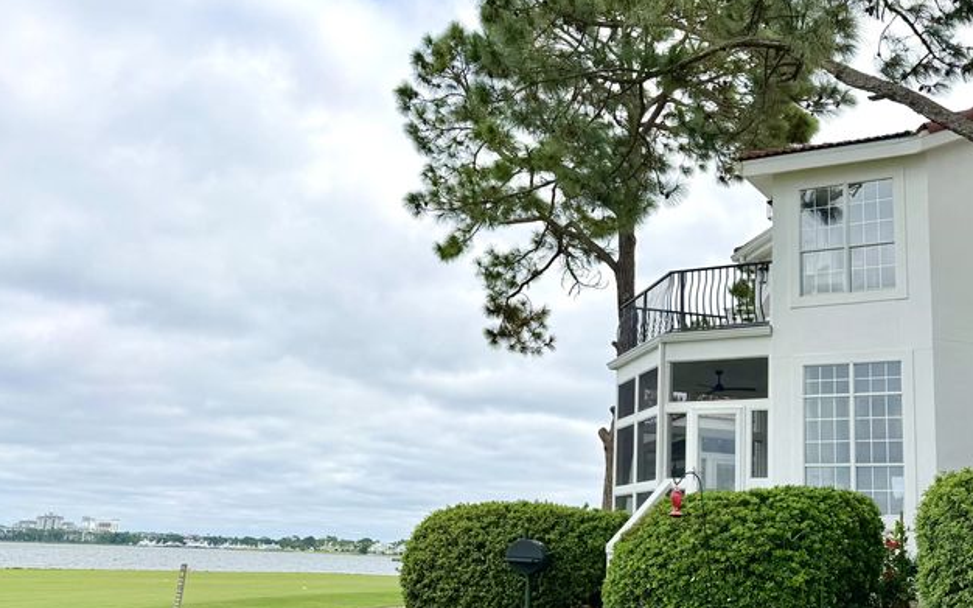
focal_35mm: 26
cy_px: 317
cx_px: 482
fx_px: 689
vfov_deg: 47.6
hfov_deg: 70.4
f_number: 1.78
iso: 80
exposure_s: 1/8130
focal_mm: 6.76
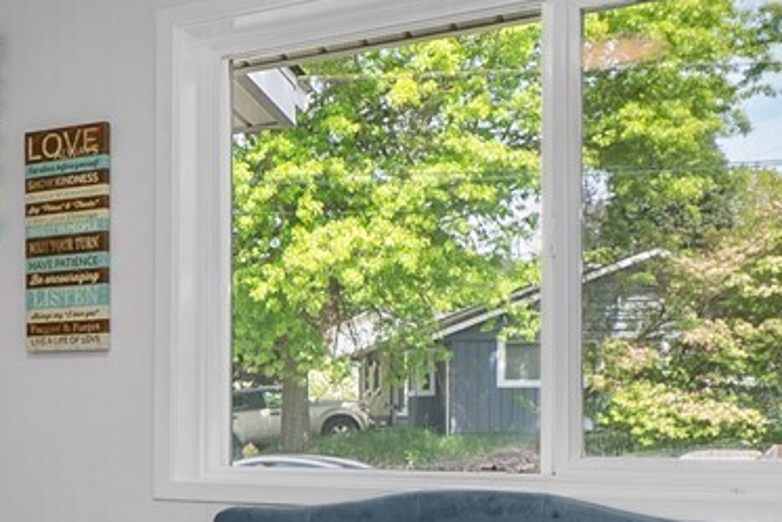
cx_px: -234
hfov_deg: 28.1
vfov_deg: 22.6
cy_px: 447
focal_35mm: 59
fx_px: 1282
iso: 1000
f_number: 7.1
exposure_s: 1/20
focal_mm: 13
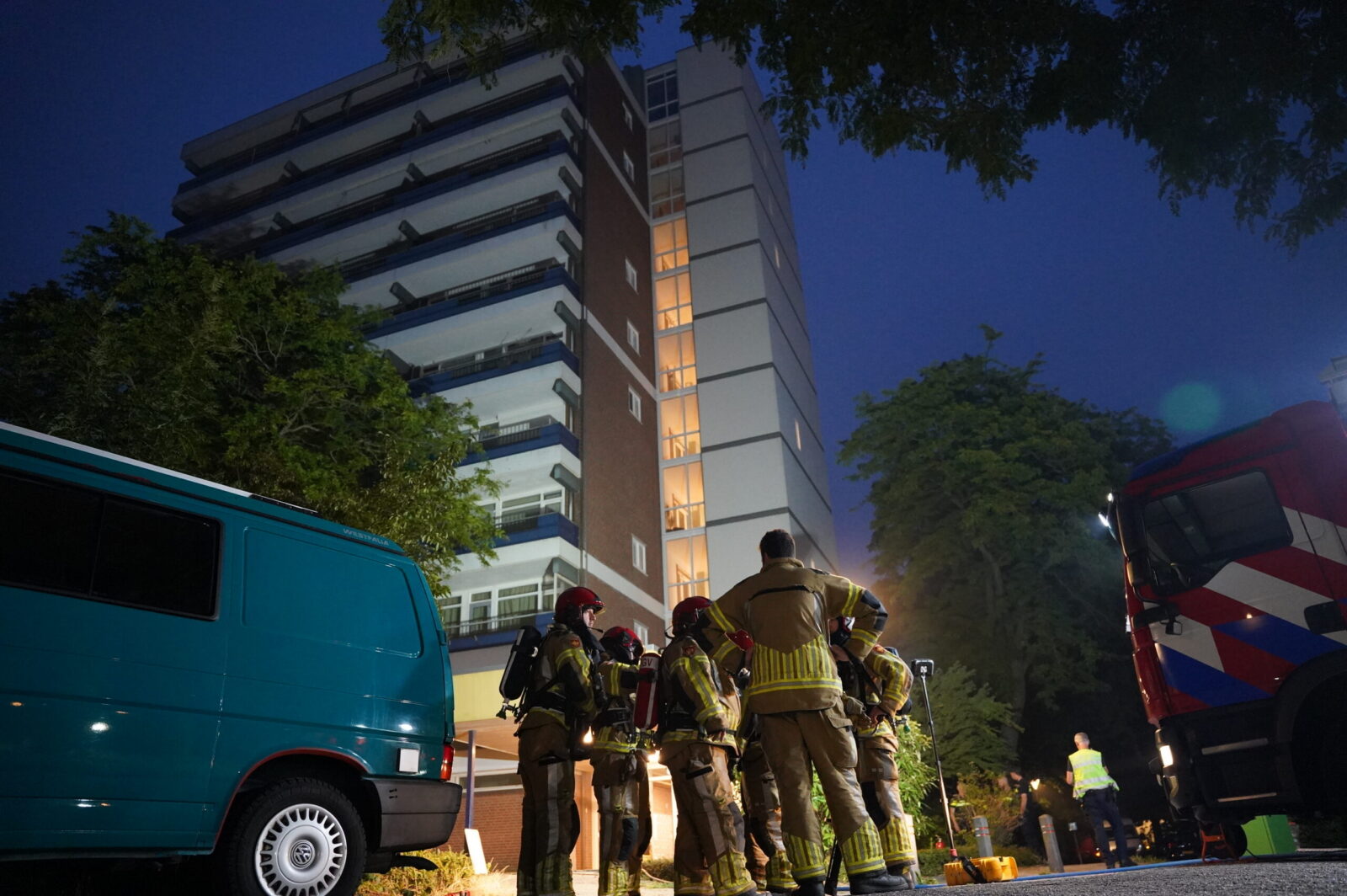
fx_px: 897
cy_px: 448
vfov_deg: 53.1
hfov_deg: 73.8
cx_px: 674
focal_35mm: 24
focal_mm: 24
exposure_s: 1/80
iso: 10000
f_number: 2.8
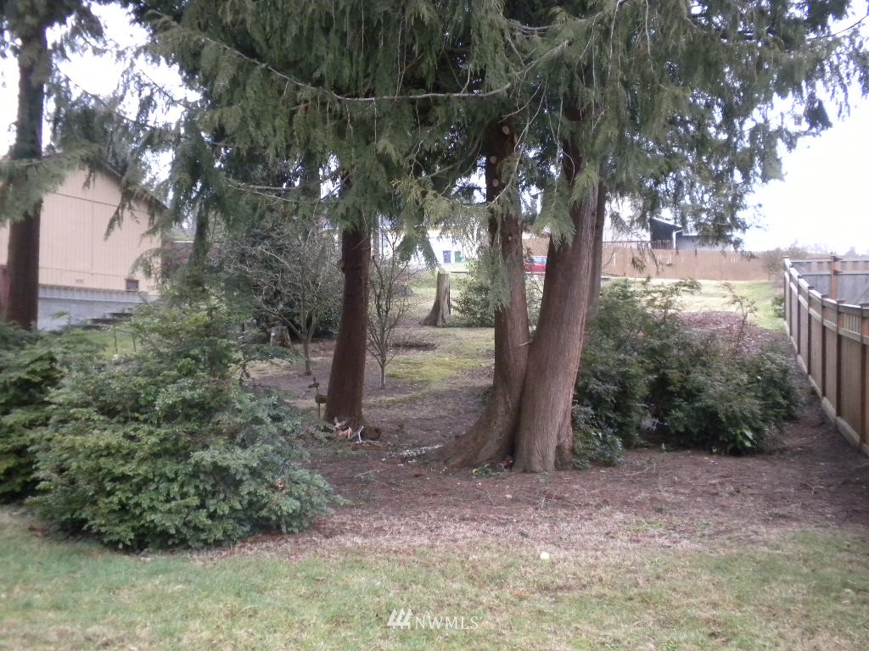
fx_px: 929
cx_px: 434
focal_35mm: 37
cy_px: 326
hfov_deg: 50.1
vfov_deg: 38.7
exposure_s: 1/61.4
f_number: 3.5
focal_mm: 6.6
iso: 400
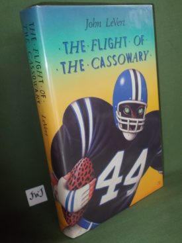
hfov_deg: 37.7
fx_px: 267
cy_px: 122
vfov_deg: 49.0
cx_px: 91
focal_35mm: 38
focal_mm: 5.3
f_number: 3.1
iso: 200
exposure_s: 1/30
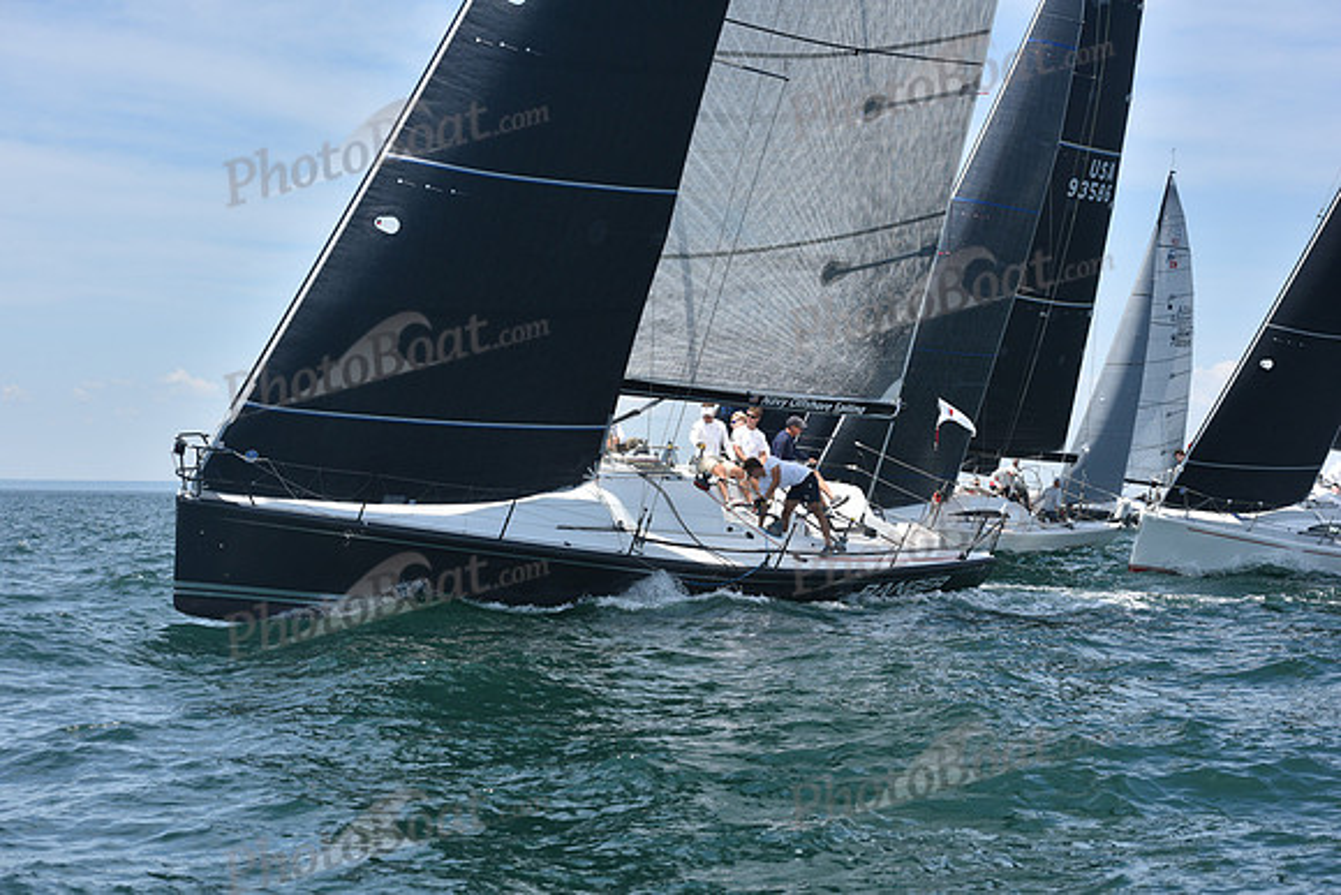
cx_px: 670
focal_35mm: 70
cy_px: 448
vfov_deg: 19.5
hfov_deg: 28.8
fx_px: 2608
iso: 320
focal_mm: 70
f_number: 9
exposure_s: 1/800
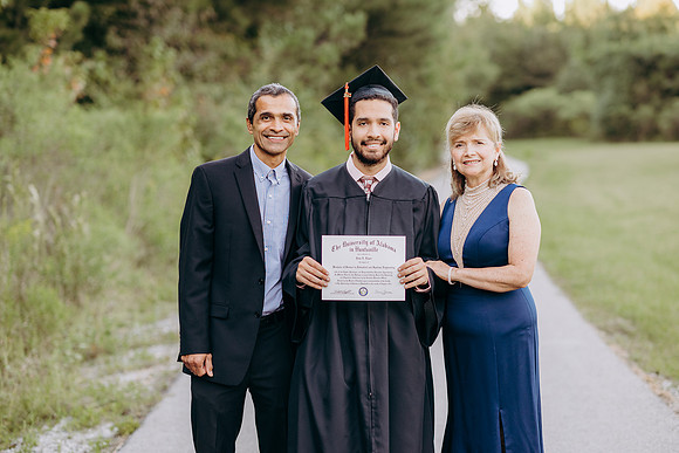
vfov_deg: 16.1
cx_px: 340
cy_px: 226
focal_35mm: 85
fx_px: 1603
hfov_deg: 23.9
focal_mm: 85
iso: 200
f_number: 2.2
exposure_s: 1/200
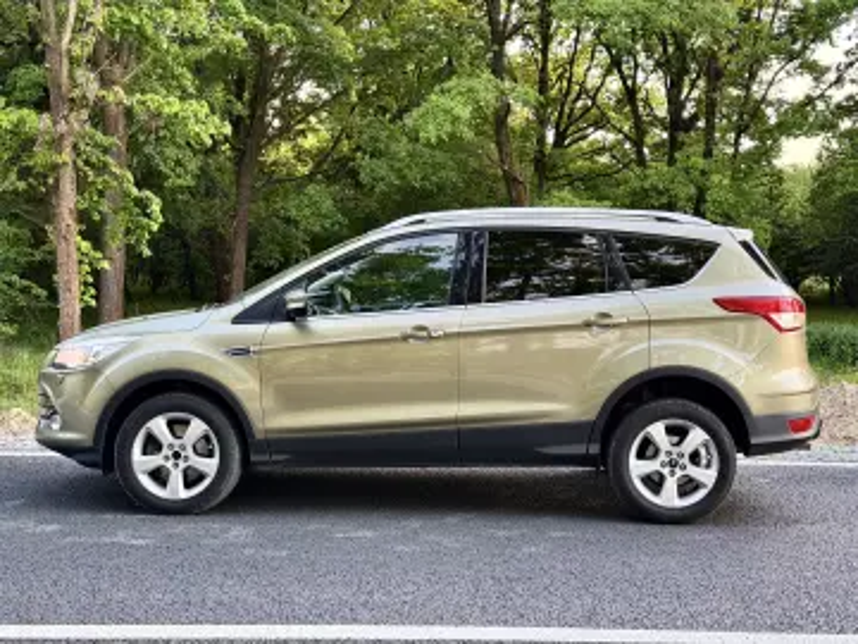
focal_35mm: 48
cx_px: 429
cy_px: 322
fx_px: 1190
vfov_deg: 30.3
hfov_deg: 39.7
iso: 125
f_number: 1.78
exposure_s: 1/191
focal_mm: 6.76
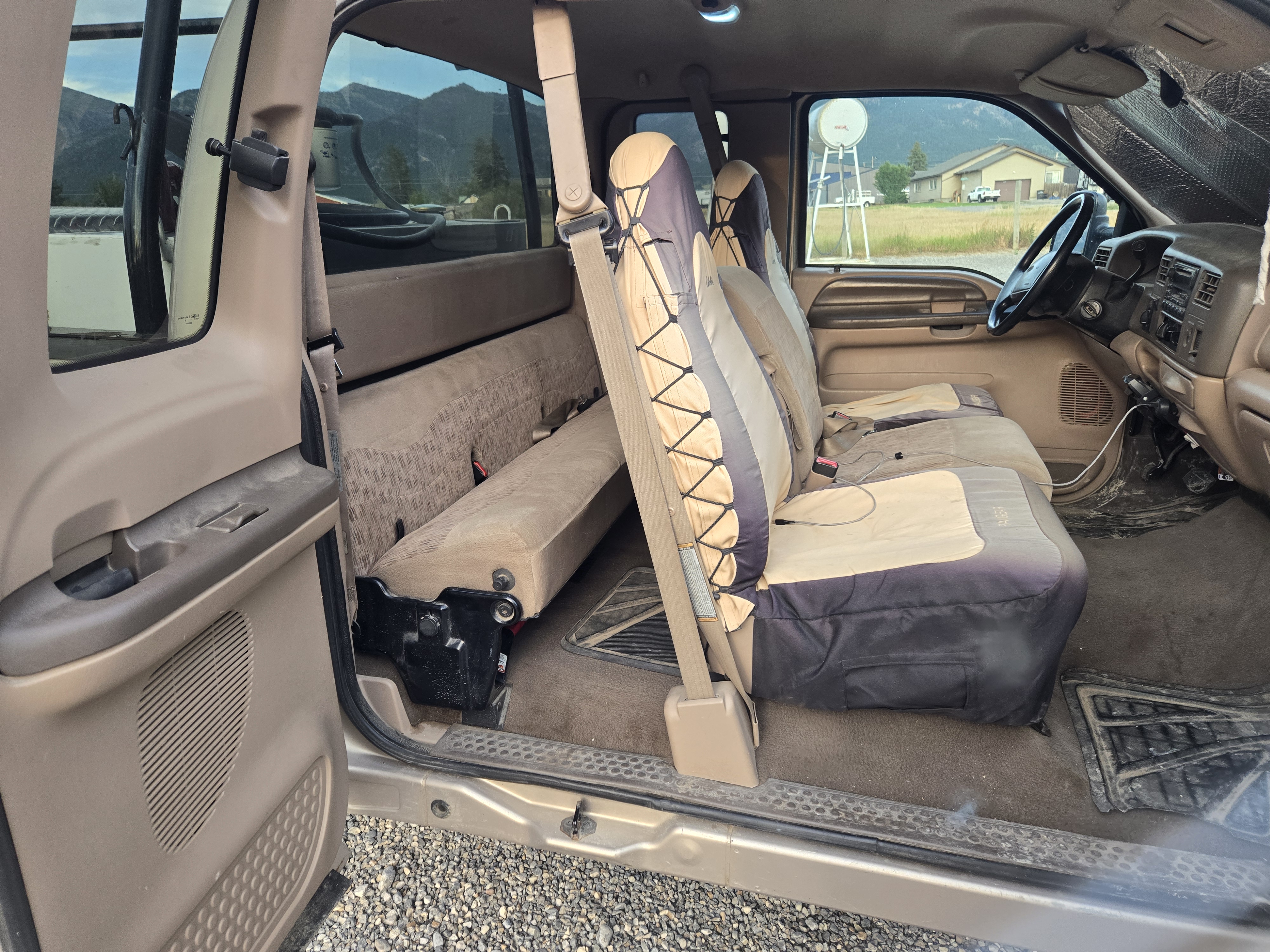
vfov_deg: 58.9
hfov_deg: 73.9
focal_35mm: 23
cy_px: 476
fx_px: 844
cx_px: 635
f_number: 1.8
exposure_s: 1/180
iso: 125
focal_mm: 5.4
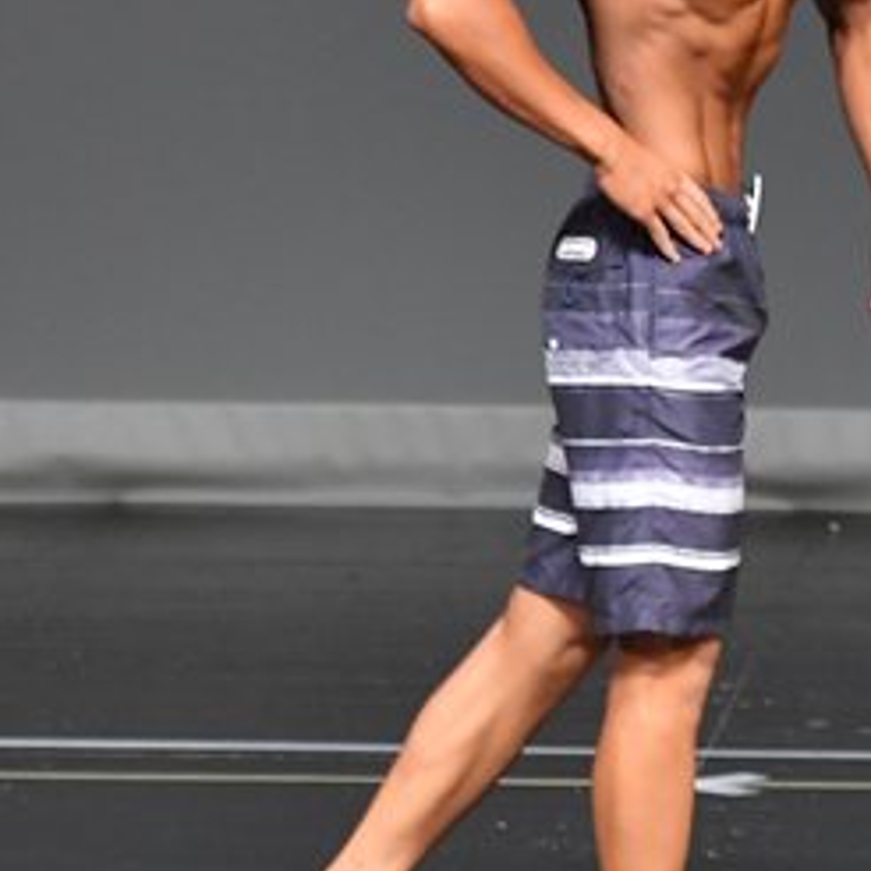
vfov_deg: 2.1
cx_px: 777
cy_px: 319
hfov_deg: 2.1
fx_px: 23998
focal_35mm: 843
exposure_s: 1/400
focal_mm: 210
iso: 3600
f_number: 5.6
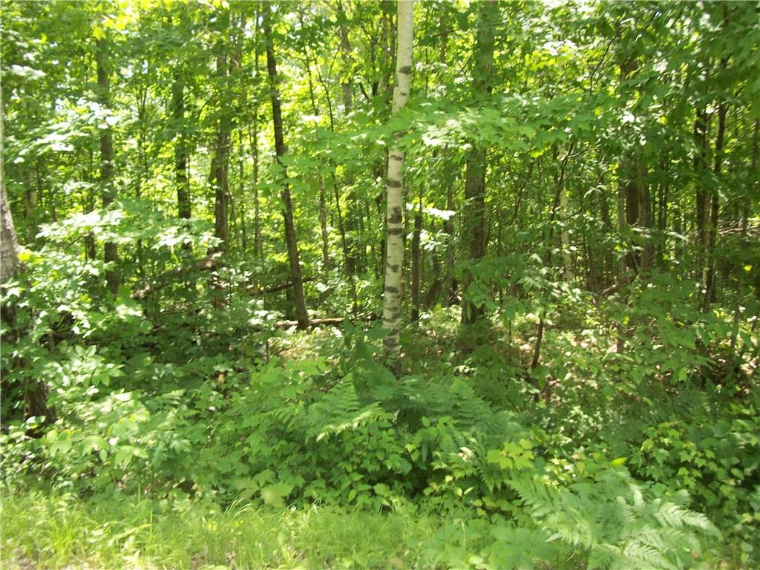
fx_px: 703
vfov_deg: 44.2
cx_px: 380
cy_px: 285
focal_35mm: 32
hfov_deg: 56.8
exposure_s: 1/125
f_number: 2.9
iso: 80
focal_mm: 5.7
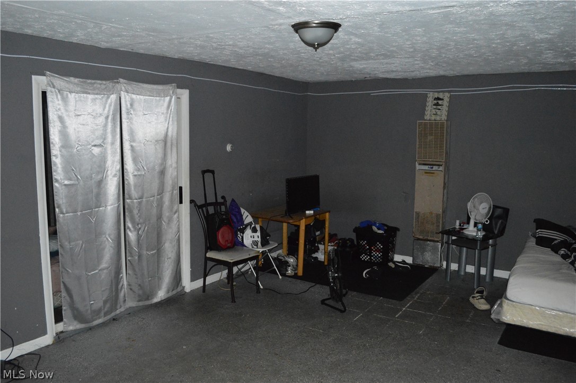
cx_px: 288
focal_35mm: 27
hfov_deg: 67.4
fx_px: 431
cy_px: 192
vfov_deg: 47.8
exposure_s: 1/60
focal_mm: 18
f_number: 3.5
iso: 3200
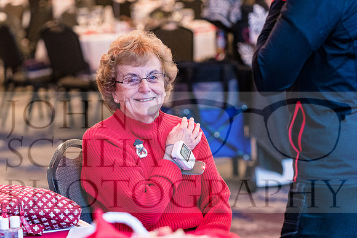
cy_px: 119
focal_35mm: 138
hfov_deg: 14.9
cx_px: 178
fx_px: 1369
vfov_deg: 9.9
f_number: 2.8
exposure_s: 1/60
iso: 4000
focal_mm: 92
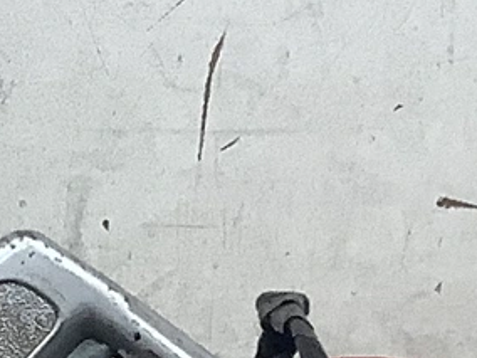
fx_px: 3004
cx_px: -722
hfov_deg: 8.2
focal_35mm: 218
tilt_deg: -27.6
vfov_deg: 6.6
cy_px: 755
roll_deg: -0.6
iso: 80
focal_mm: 3.3
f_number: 2.4
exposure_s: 1/120
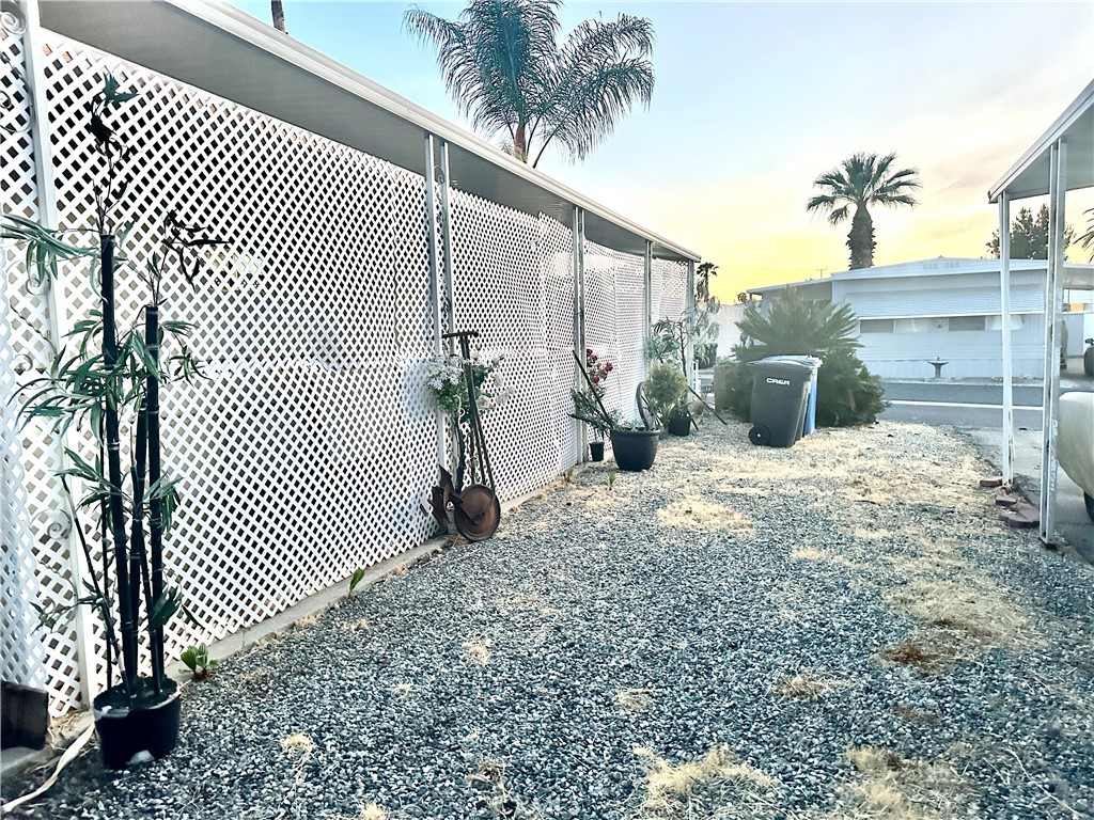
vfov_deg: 56.8
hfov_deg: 71.6
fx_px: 758
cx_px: 547
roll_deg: +0.5
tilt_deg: -4.6
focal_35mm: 24
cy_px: 410
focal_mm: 6.86
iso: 640
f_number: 1.78
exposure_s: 1/55
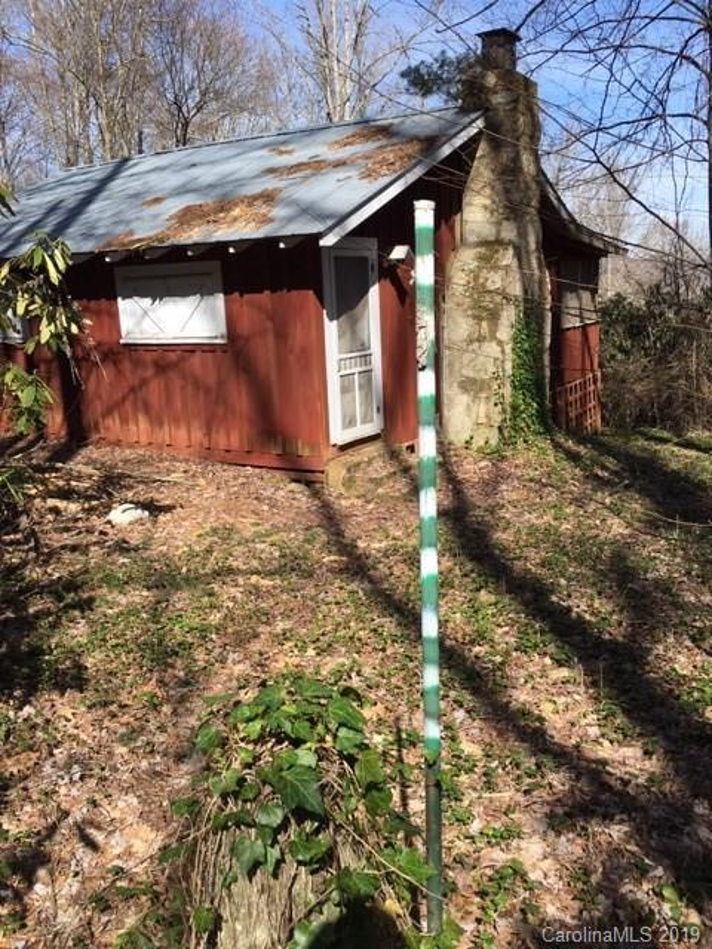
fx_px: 795
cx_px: 356
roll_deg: +1.8
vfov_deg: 61.7
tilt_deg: -12.7
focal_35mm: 29
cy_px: 474
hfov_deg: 48.2
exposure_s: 1/938
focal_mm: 4.15
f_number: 2.2
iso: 25
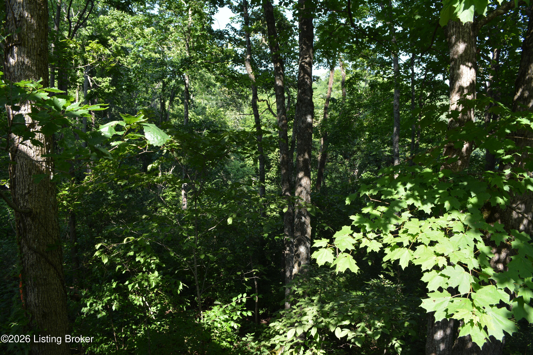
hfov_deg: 67.4
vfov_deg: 47.9
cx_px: 266
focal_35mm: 27
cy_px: 178
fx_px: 400
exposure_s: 1/125
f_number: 5.6
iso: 200
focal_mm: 18
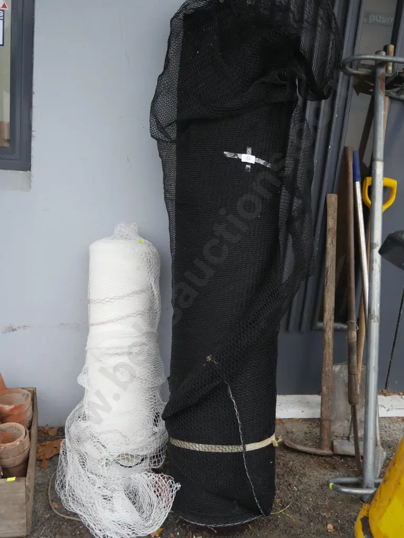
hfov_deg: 36.0
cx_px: 202
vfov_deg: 46.8
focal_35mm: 40
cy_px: 269
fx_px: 622
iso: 400
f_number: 4.4
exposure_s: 1/60
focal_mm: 20
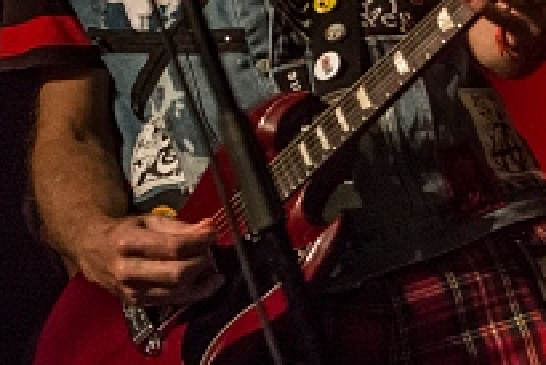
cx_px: 756
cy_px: -153
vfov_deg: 6.0
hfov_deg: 8.9
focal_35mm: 228
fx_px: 3460
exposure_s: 1/80
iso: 2500
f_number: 2.8
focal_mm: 65
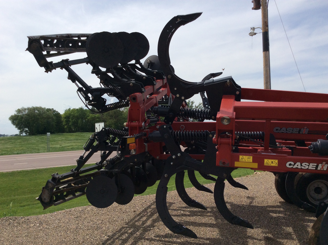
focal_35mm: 32
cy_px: 122
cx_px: 164
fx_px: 303
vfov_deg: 44.1
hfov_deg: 56.9
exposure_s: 1/2488
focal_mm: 3.3
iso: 32
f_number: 2.4
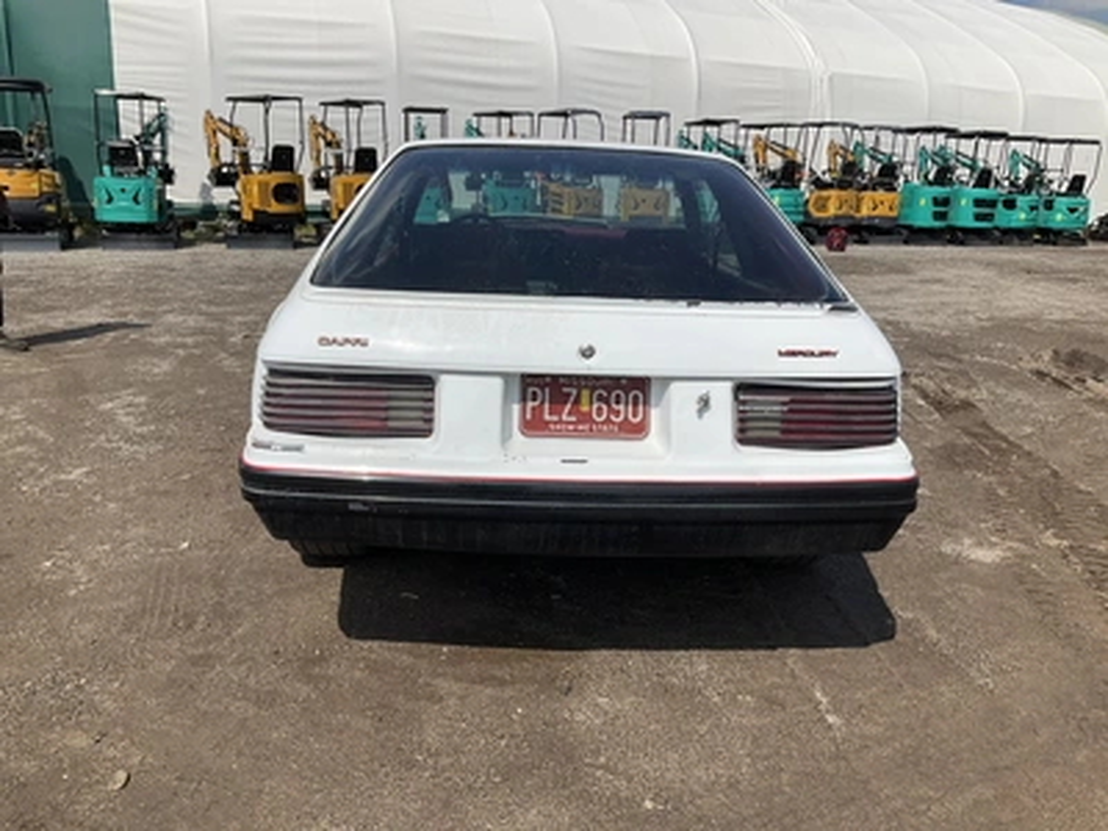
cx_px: 554
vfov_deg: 48.2
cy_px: 416
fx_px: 928
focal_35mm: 29
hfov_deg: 61.7
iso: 25
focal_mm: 3
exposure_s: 1/4065
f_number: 1.8
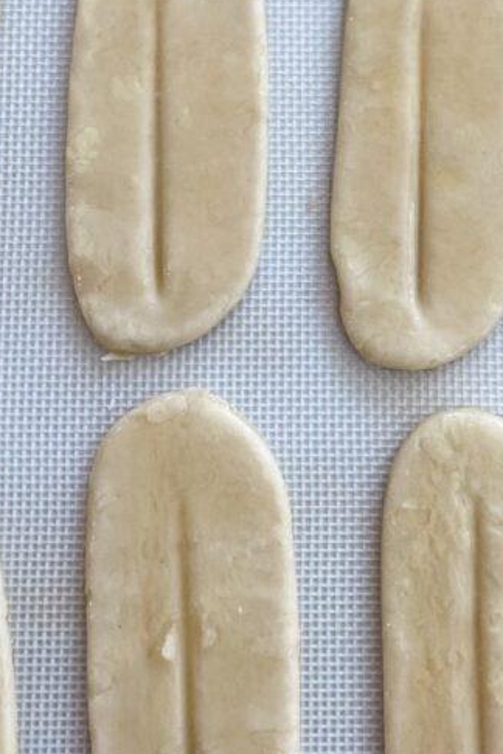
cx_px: 382
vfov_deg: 33.8
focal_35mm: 57
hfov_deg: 23.5
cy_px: 127
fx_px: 1195
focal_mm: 4.25
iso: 80
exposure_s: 1/120
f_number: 1.8
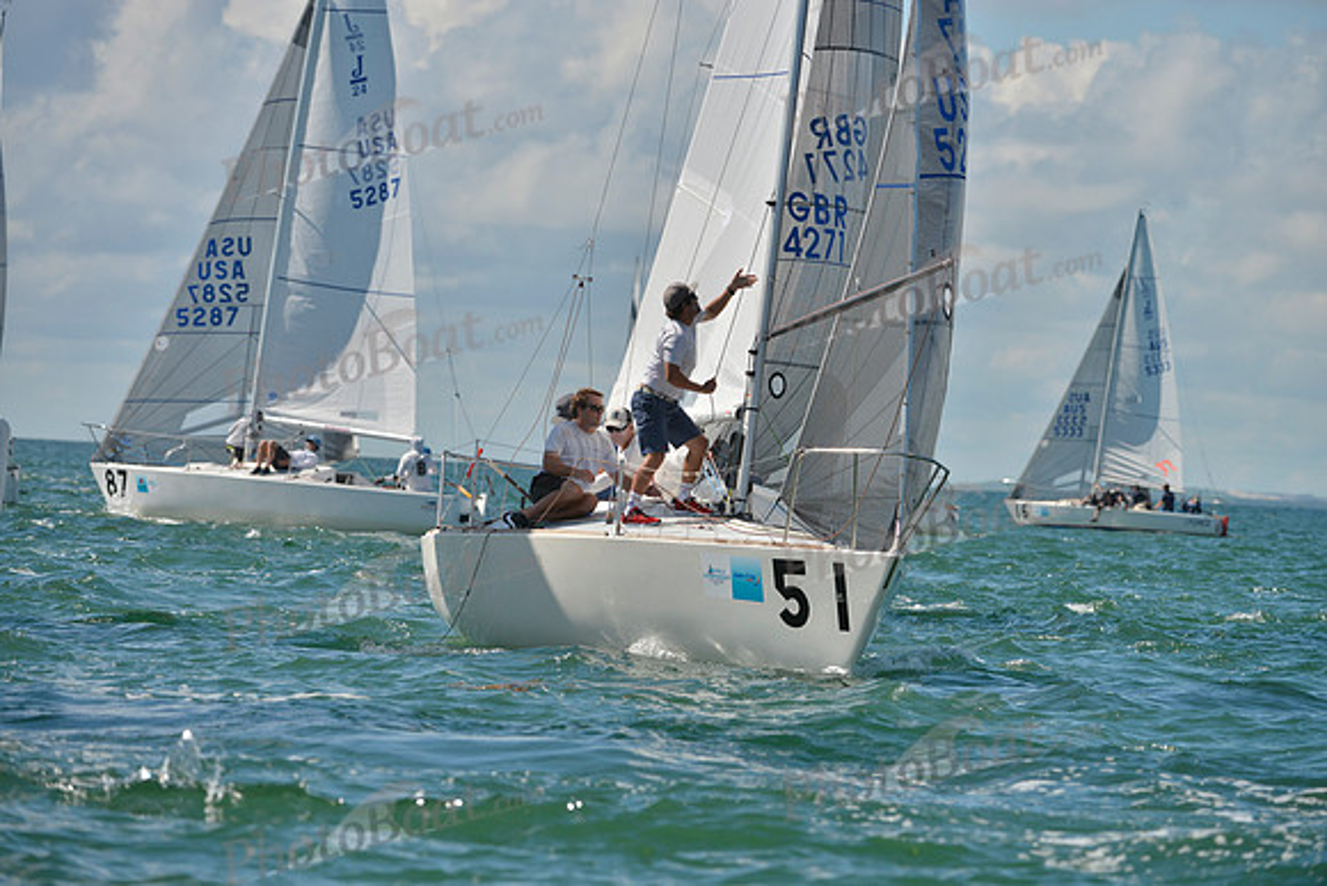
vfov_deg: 5.5
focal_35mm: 250
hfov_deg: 8.2
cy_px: 443
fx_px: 9217
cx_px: 664
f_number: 6.3
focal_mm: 250
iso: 200
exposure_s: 1/1250
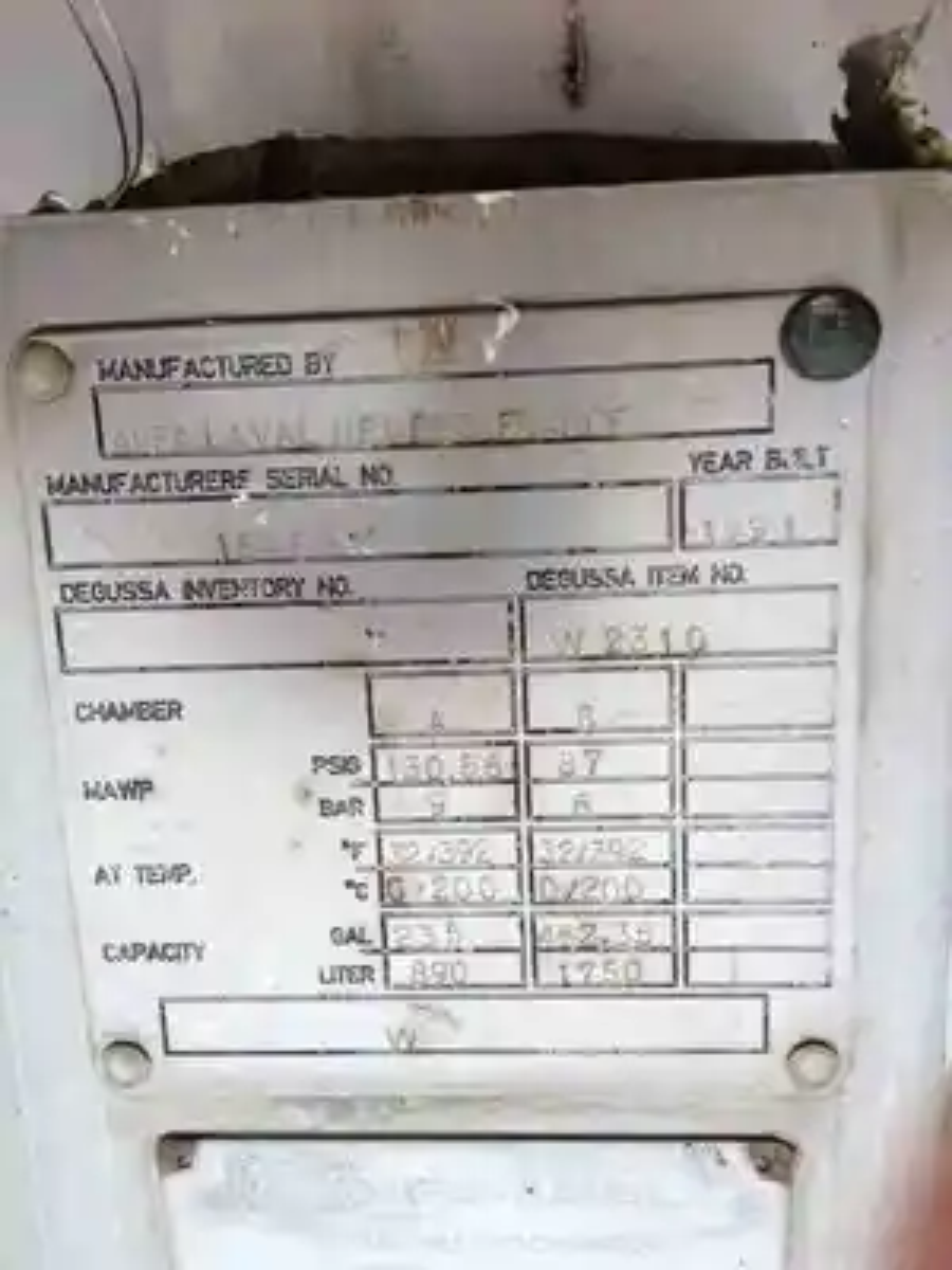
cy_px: 635
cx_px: 476
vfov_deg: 52.6
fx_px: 1283
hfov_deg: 40.7
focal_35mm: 35
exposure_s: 1/144
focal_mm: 4.28
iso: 50
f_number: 2.4
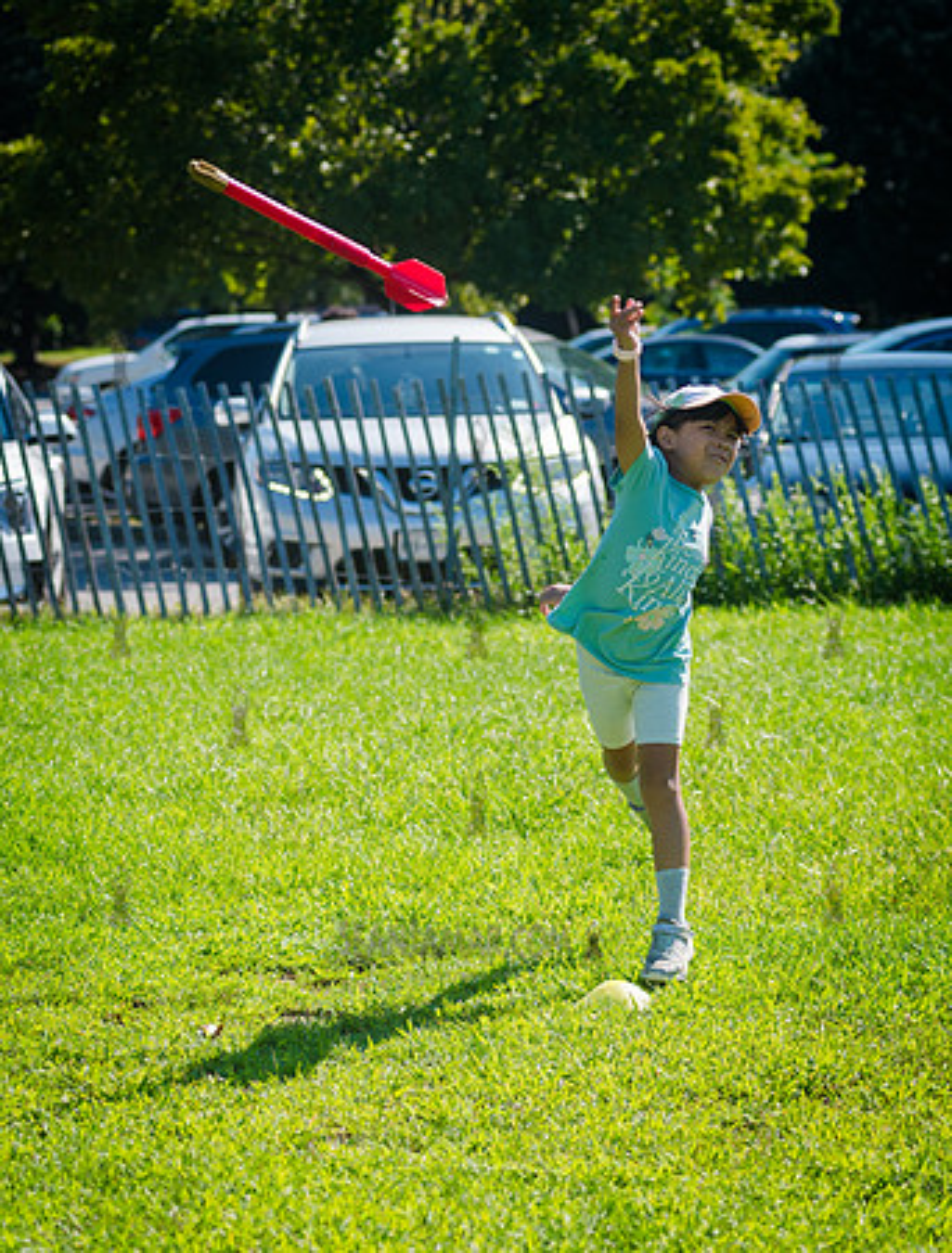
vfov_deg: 13.7
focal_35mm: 143
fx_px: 5215
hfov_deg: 10.4
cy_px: 626
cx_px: 649
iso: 200
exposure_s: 1/1000
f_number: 4
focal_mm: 100
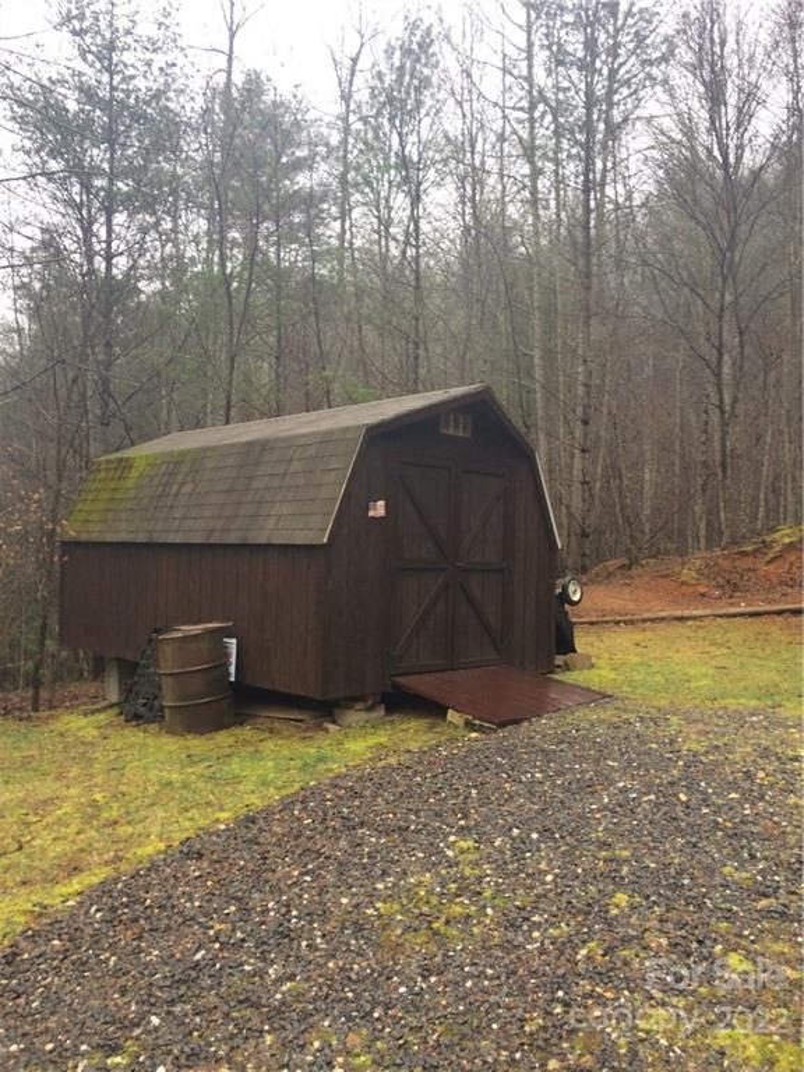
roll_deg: -0.5
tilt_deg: -3.2
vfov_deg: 61.7
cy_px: 536
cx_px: 402
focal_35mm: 29
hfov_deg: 48.2
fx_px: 898
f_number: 2.2
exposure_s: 1/120
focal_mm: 4.15
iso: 50
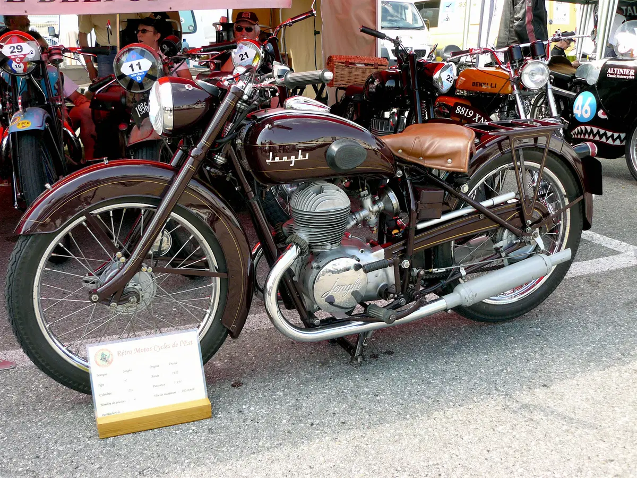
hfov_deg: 51.4
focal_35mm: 36
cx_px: 318
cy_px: 239
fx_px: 662
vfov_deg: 39.7
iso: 100
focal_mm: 6
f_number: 3.6
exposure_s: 1/125
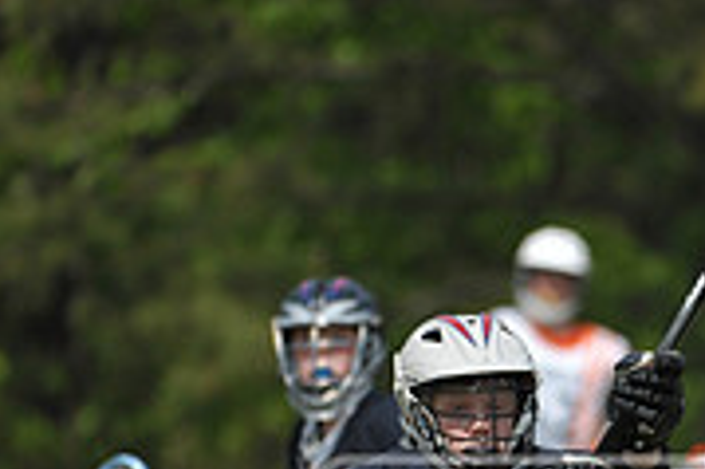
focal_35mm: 778
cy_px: 599
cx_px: 788
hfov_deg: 2.7
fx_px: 15222
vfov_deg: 1.8
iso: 640
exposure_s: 1/6400
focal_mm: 240
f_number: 4
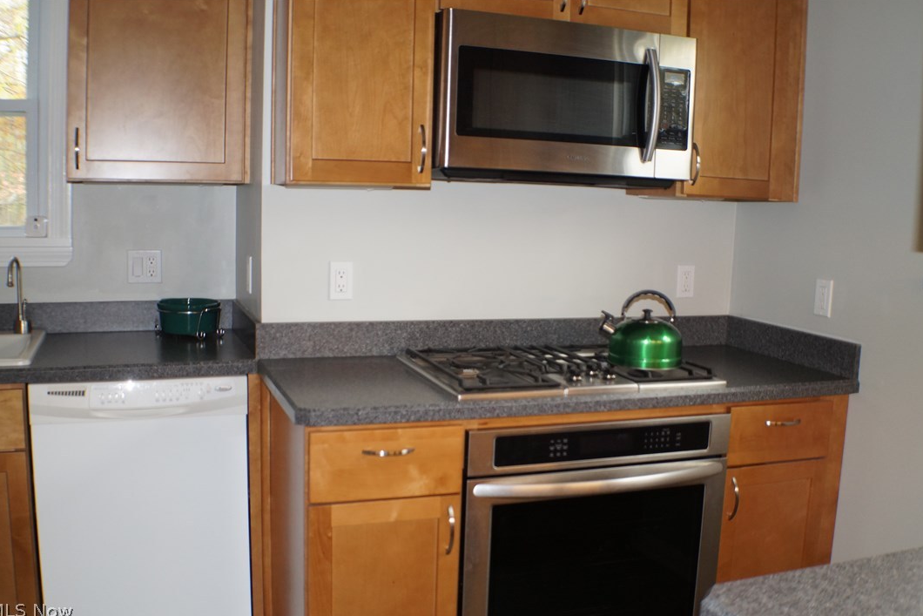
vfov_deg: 31.2
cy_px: 310
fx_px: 1103
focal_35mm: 43
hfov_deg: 45.4
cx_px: 457
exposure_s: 1/160
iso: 640
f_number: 4.5
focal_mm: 28
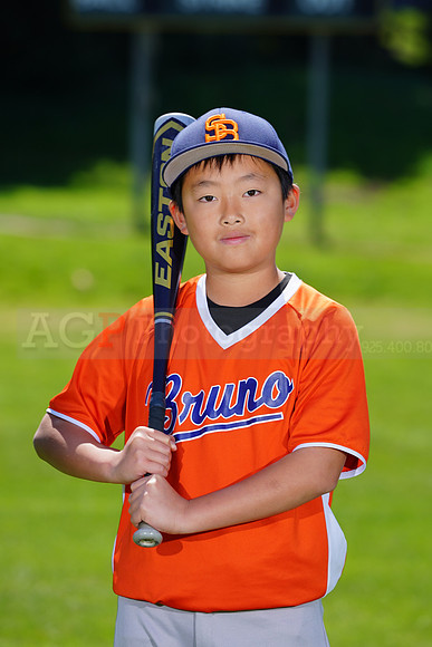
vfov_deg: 7.2
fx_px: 5181
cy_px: 324
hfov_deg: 4.8
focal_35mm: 288
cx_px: 216
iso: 100
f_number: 8
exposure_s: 1/250
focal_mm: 288
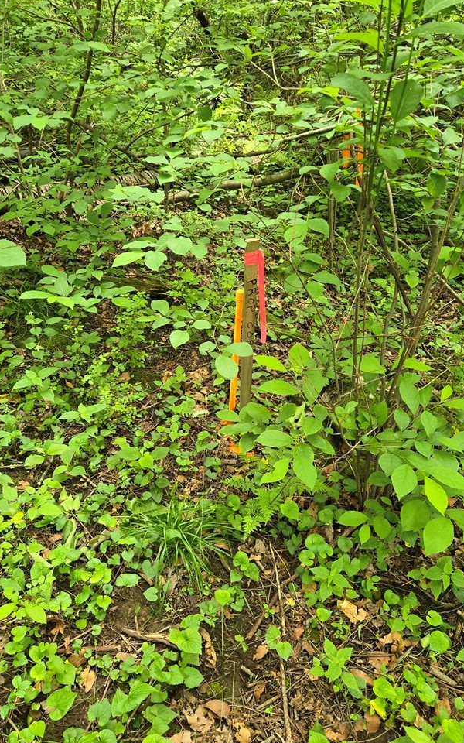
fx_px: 526
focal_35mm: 26
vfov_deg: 70.4
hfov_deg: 47.6
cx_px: 215
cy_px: 389
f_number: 1.8
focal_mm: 5.4
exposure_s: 1/120
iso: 250
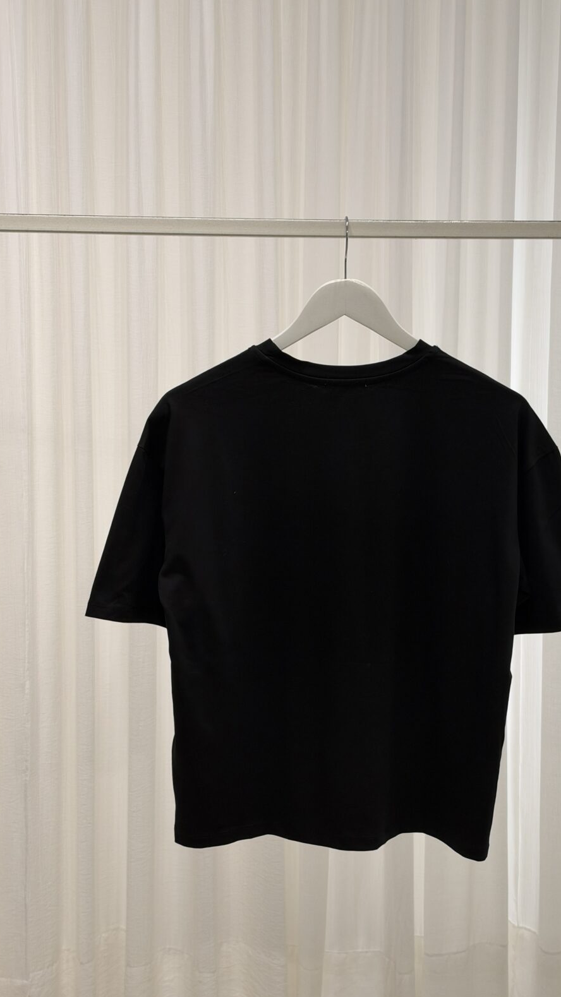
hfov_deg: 22.6
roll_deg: -1.0
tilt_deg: -6.7
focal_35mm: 53
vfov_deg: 39.2
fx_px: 1402
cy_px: 500
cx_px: 349
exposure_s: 1/121
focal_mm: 6.93
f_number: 1.8
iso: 64
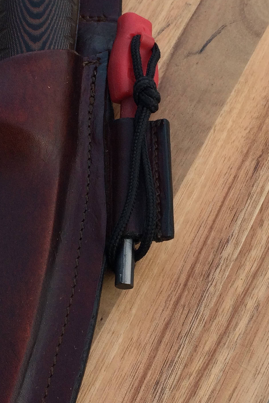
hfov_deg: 19.4
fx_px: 784
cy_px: 219
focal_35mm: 70
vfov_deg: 28.8
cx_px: 108
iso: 32
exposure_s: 1/789
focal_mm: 4.15
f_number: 2.2
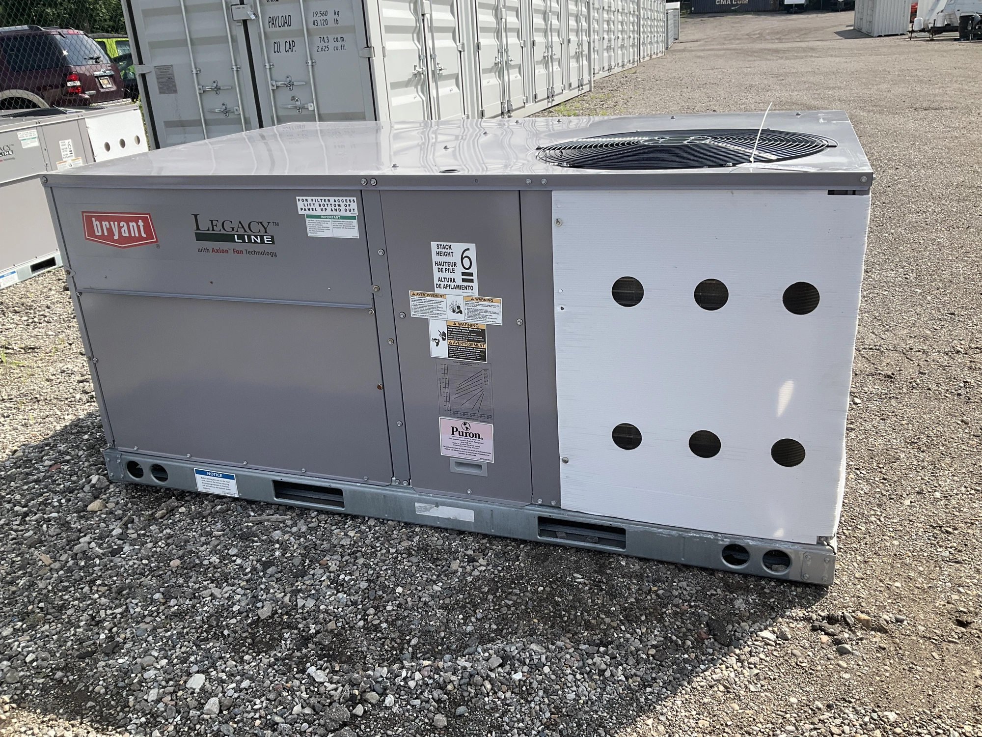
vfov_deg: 48.2
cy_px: 368
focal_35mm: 29
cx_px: 491
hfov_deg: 61.7
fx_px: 823
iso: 25
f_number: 1.8
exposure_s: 1/1342
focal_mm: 3
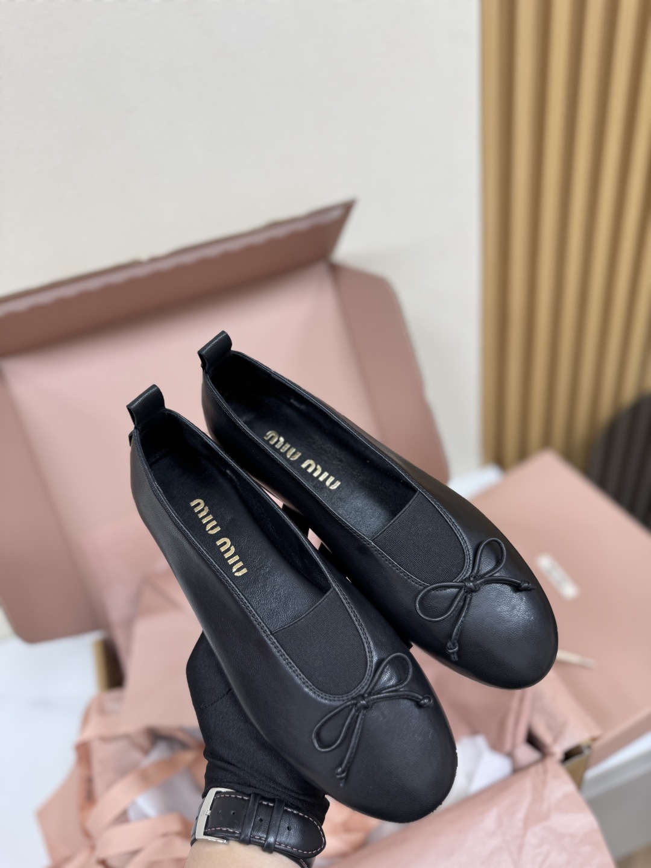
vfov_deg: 71.6
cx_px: 326
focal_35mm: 24
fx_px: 602
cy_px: 434
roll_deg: +10.2
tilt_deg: -37.7
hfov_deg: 56.8
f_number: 1.78
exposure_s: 1/100
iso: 100
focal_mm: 6.76
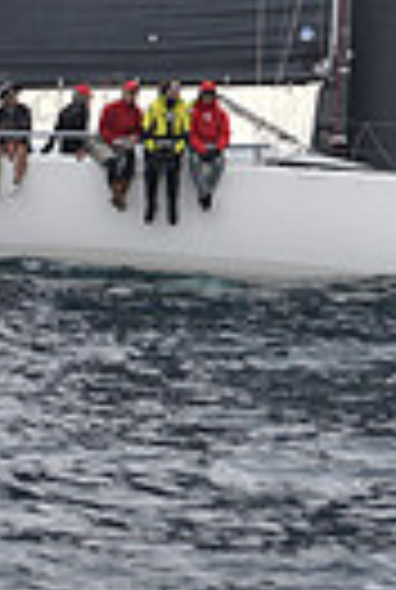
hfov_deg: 4.5
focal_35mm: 309
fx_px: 5071
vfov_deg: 6.5
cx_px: 362
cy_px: -604
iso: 400
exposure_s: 1/640
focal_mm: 70
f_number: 3.5
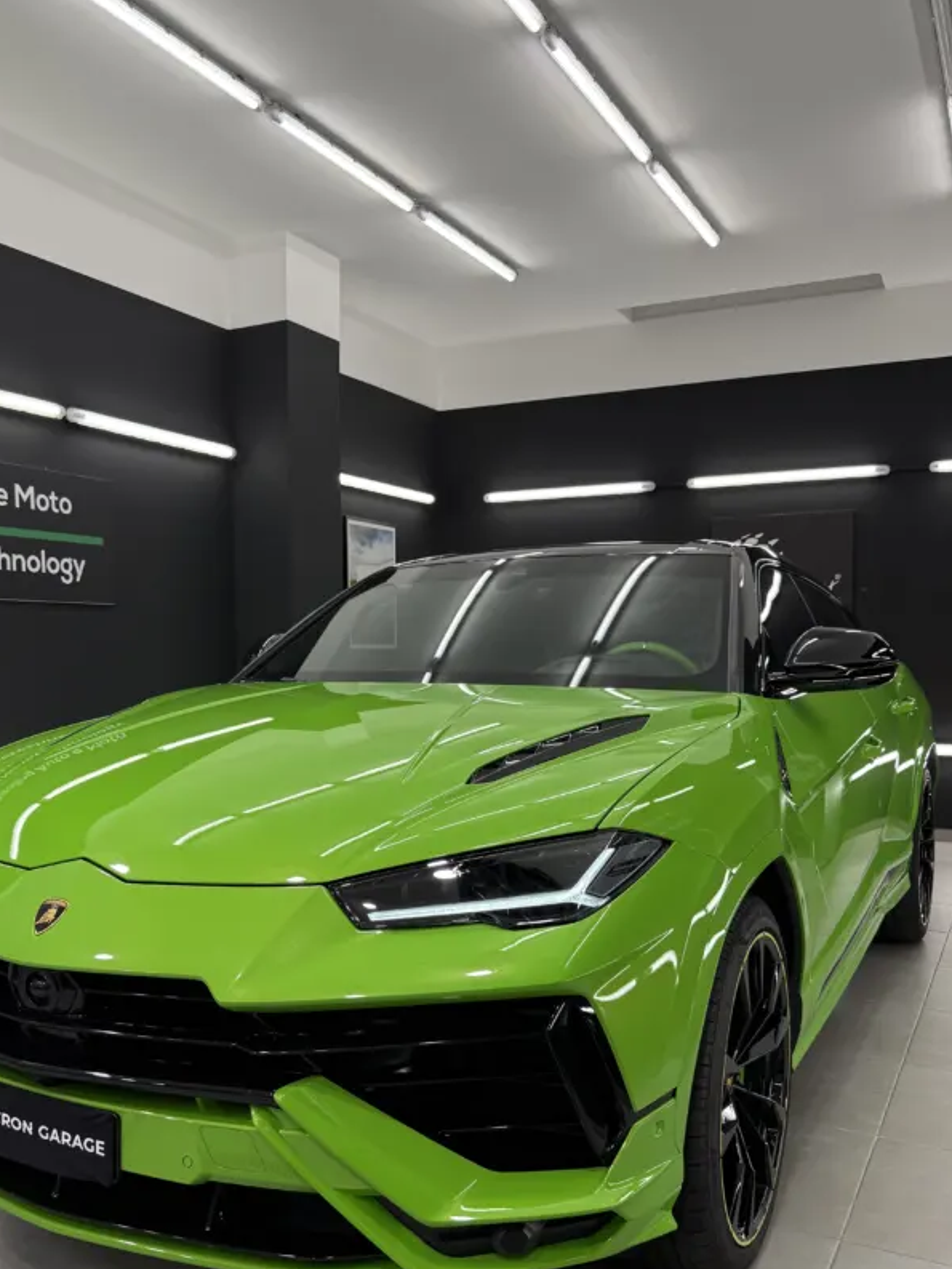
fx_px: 1136
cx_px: 394
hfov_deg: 45.3
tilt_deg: -4.1
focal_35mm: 31
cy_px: 717
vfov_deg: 58.1
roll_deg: -0.2
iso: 64
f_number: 1.78
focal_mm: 6.76
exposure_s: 1/100
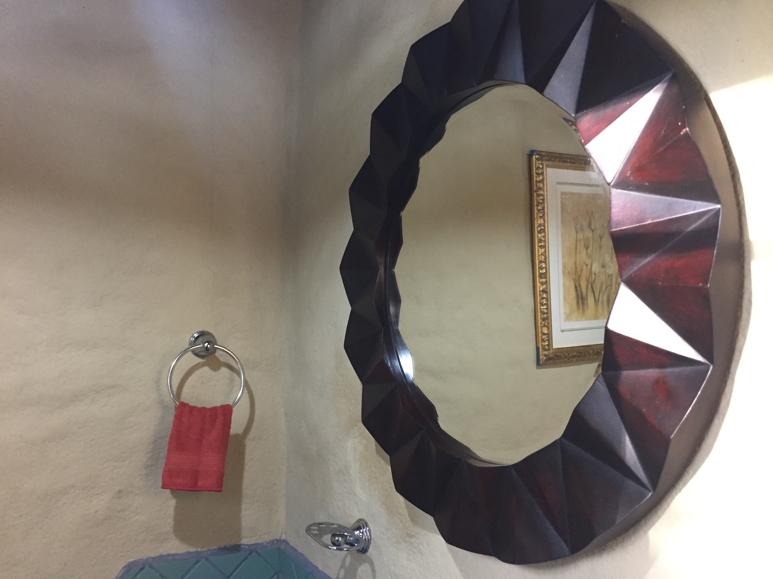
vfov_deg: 48.2
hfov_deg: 61.7
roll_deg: -3.8
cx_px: 386
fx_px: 648
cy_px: 290
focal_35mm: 29
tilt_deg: +3.8
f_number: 2.2
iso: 200
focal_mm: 4.15
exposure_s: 1/30
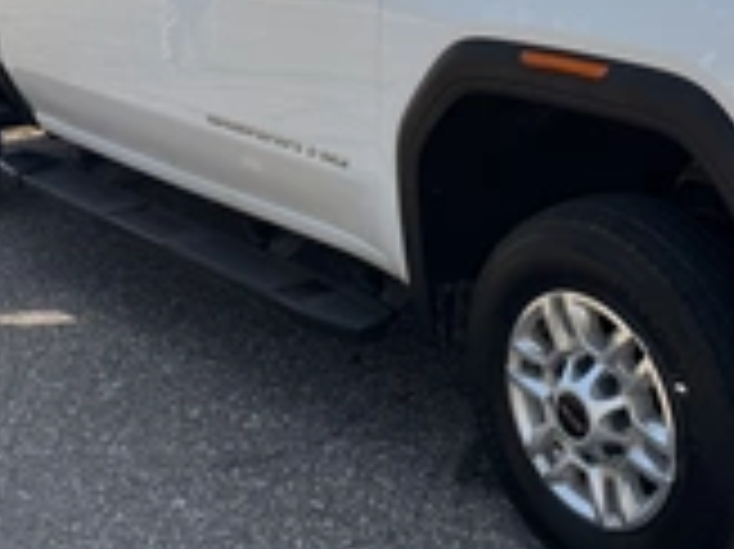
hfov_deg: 31.4
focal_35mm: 59
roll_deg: +1.4
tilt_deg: -11.5
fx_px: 1250
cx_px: 644
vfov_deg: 24.4
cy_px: 108
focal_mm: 6.76
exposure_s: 1/4167
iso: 100
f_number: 1.78
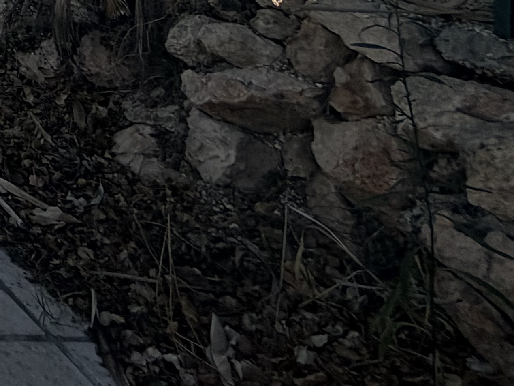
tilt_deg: +0.8
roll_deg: +2.3
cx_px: -612
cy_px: -425
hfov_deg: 17.1
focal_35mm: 63
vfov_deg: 16.5
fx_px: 936
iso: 25
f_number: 2.2
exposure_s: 1/770
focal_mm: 2.22
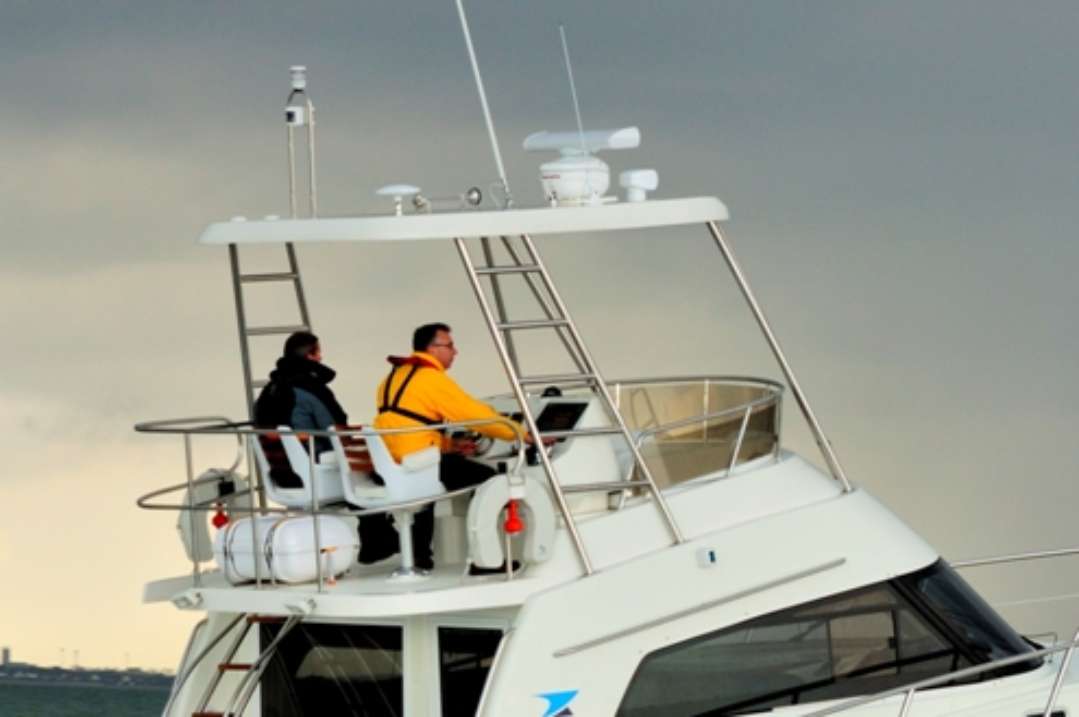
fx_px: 6497
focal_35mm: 217
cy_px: 573
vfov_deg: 6.3
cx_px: 547
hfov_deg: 9.5
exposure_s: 1/200
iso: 320
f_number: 7.1
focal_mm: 70
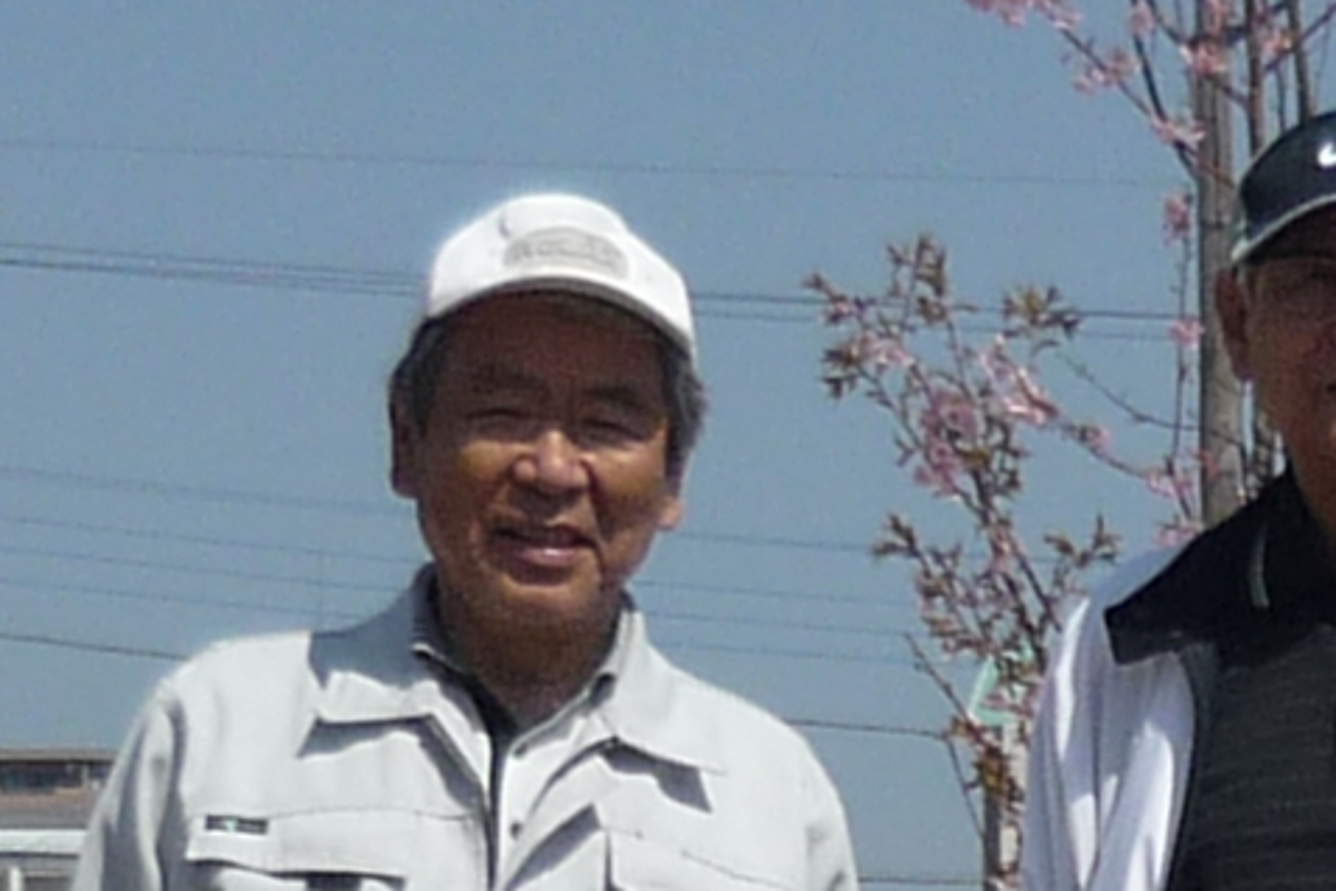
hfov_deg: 8.7
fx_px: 8720
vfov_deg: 5.8
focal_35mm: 235
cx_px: 1476
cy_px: 1409
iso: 100
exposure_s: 1/400
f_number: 8
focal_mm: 5.5
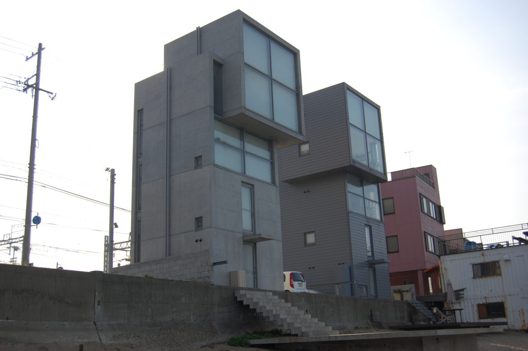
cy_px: 176
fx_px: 572
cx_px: 264
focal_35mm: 39
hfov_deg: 49.6
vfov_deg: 34.2
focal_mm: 26
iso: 200
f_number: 5
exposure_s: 1/1250
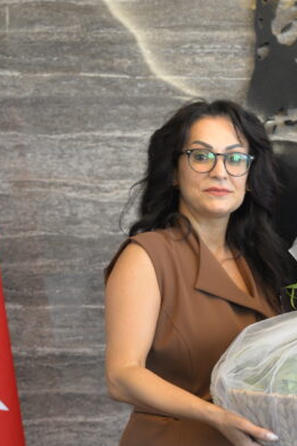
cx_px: 359
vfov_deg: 16.5
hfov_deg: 10.9
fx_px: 1534
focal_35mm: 124
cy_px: 269
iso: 200
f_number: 4.2
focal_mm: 48
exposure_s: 1/15
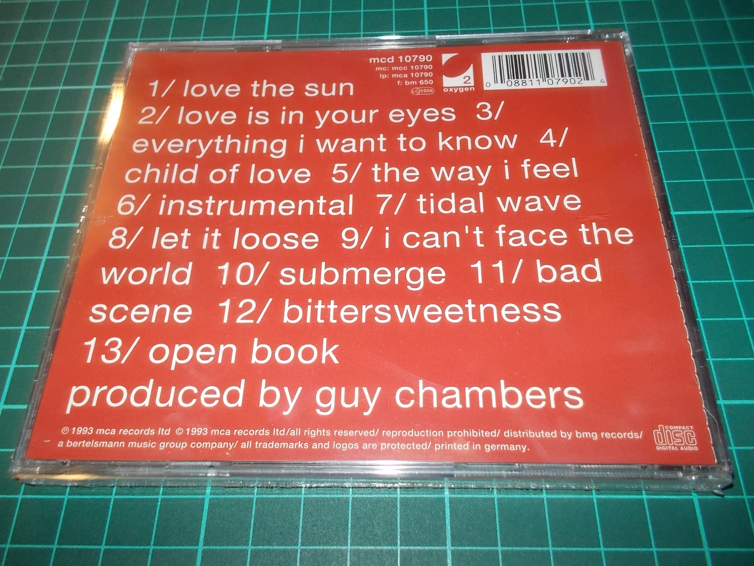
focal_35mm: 29
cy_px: 283
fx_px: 632
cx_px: 377
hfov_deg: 61.7
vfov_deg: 48.2
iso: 200
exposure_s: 1/30
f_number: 3.3
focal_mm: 4.1
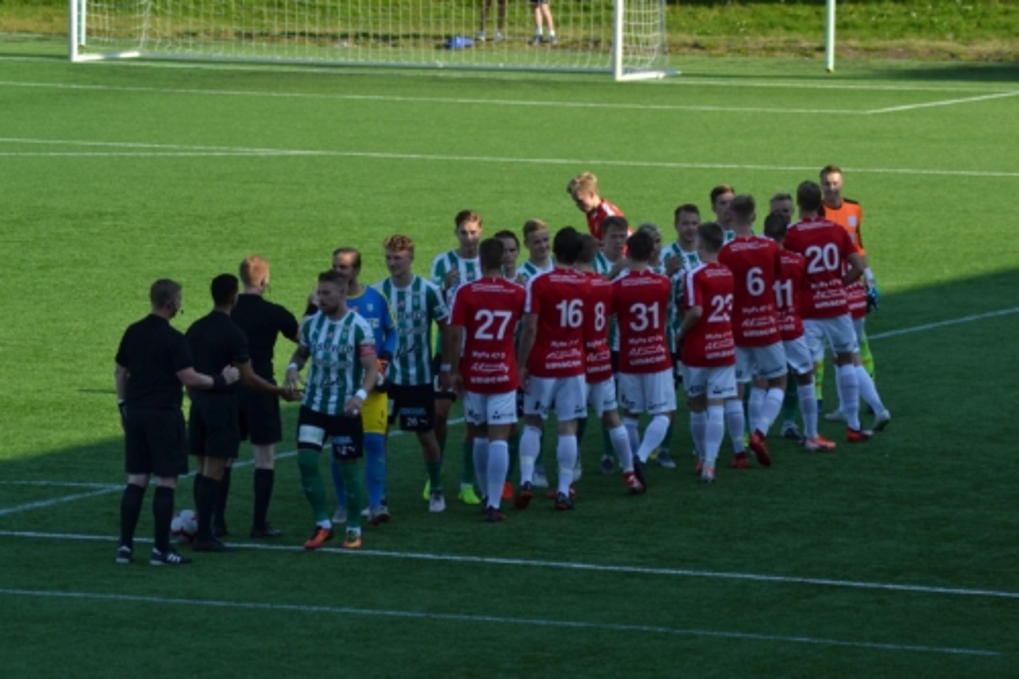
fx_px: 8913
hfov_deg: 6.5
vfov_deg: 4.4
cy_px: 340
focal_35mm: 315
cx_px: 510
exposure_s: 1/1250
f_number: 8
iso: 800
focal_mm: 210
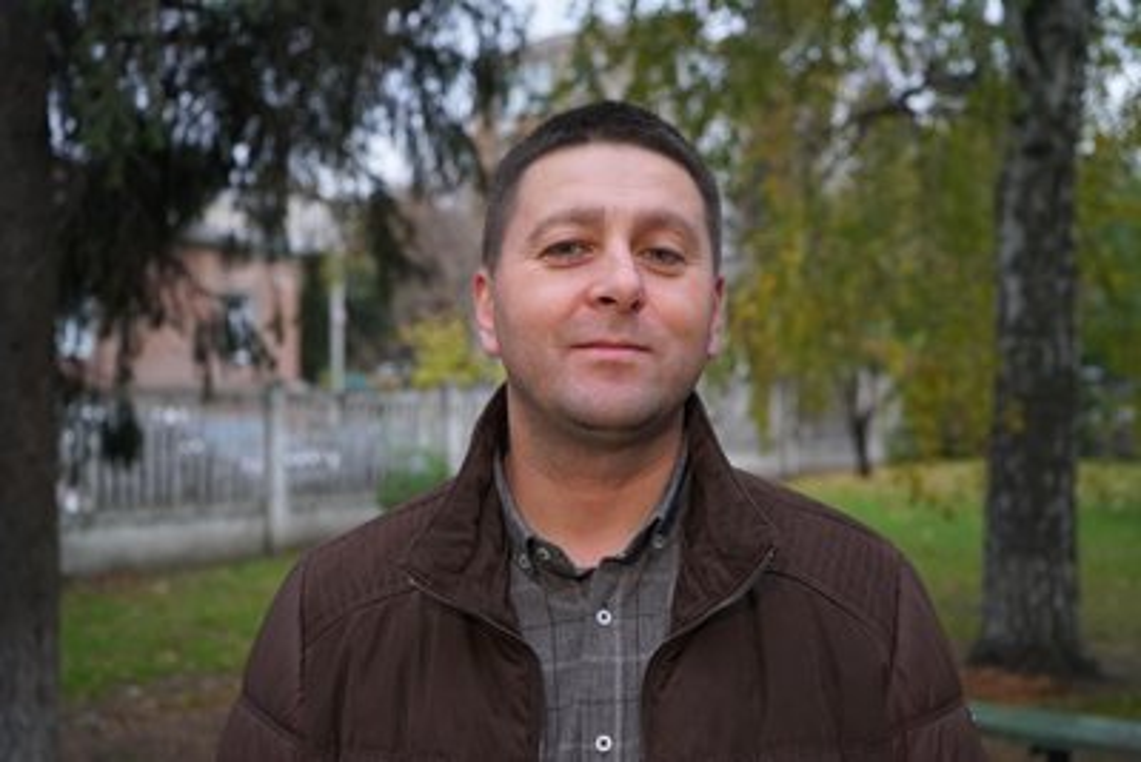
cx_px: 570
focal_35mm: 39
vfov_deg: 34.2
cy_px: 381
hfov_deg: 49.5
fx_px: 1236
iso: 3200
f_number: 4
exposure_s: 1/160
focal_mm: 39
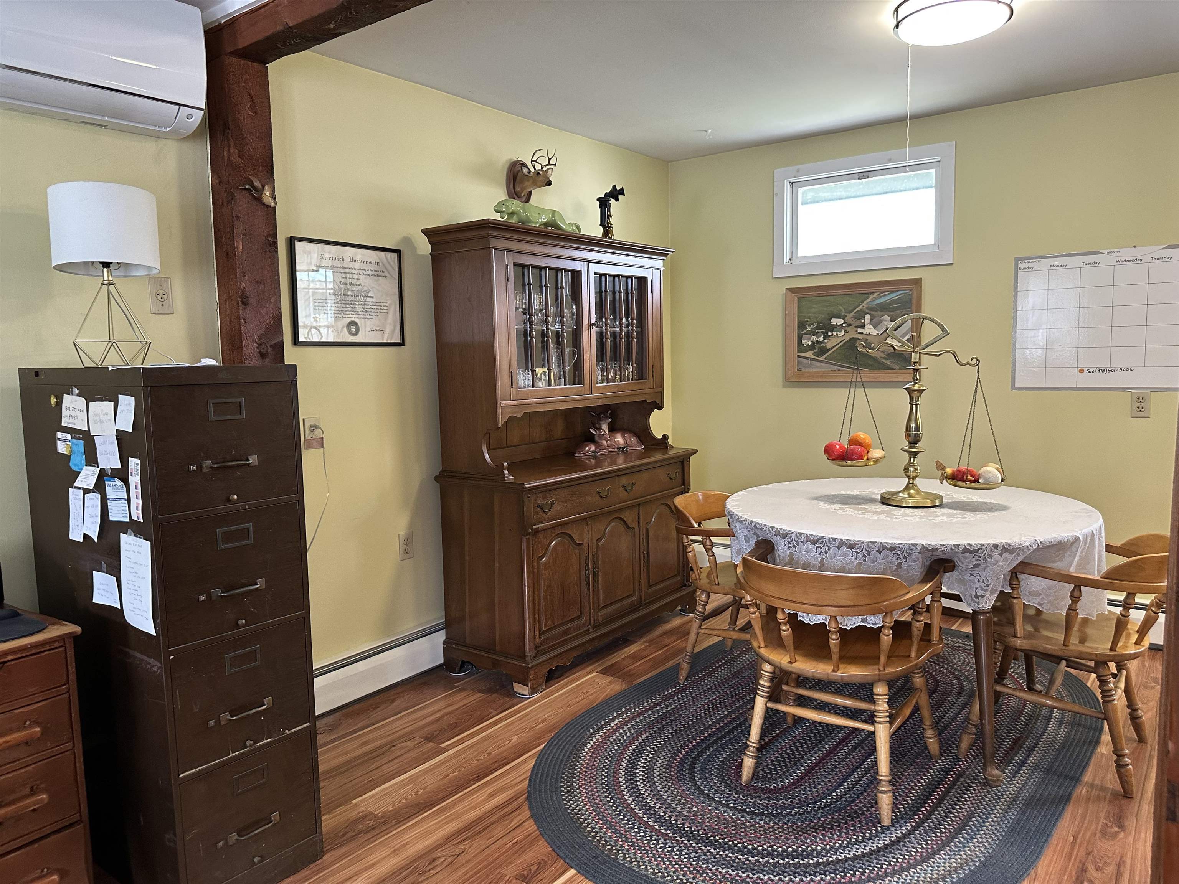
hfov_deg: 71.6
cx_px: 590
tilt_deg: -6.6
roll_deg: +1.7
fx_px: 817
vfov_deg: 56.8
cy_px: 442
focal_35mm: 24
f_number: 1.78
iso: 250
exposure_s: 1/60
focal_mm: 6.86
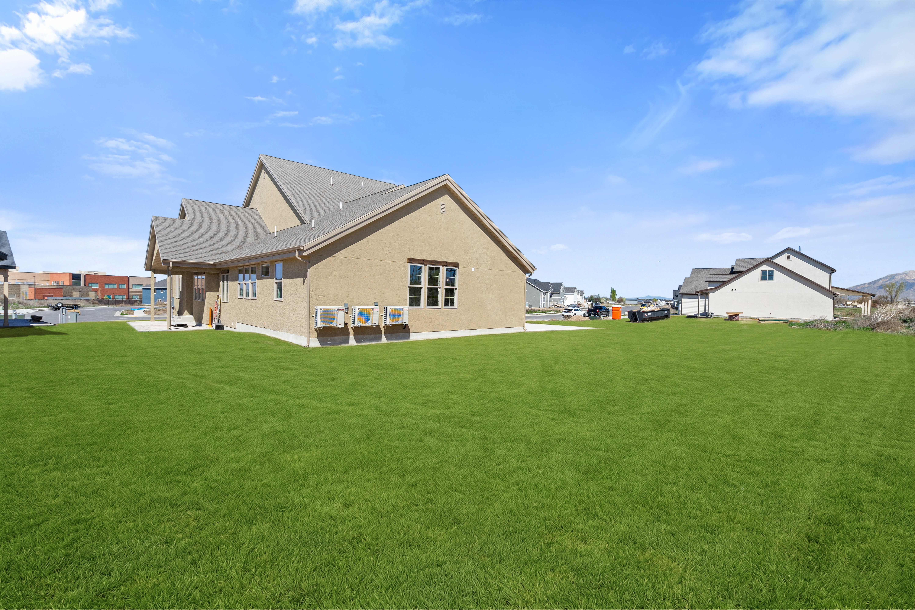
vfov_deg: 73.7
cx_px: 458
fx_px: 407
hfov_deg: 96.7
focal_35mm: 16
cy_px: 305
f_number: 9
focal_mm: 16
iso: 400
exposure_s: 1/160
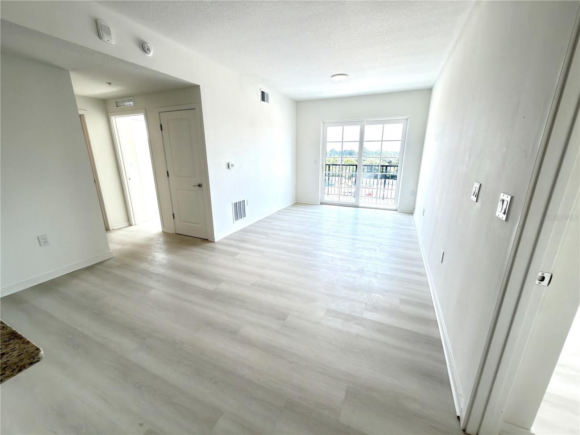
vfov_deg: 85.7
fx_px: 235
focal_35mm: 14
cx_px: 290
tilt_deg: -16.0
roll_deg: +0.5
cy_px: 218
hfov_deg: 102.1
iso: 50
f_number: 2.2
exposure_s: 1/134
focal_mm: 2.22
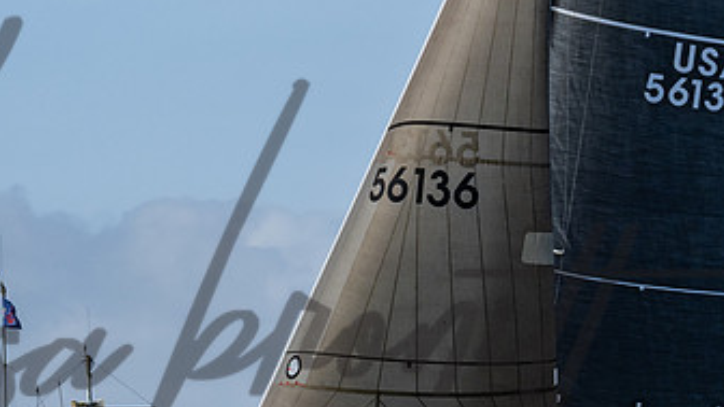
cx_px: 536
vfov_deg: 3.9
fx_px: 5951
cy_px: 274
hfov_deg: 7.0
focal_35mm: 310
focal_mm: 104
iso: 200
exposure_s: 1/1600
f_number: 6.3
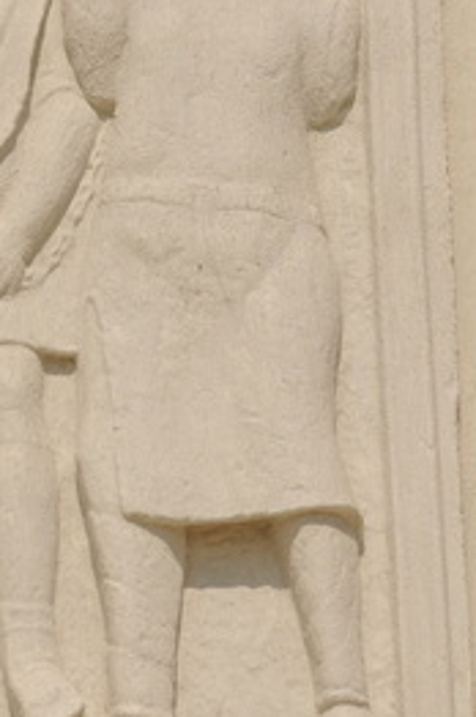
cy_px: 238
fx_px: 10186
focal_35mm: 512
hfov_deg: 2.7
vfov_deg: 4.0
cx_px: -15
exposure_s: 1/800
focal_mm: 135
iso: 320
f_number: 14
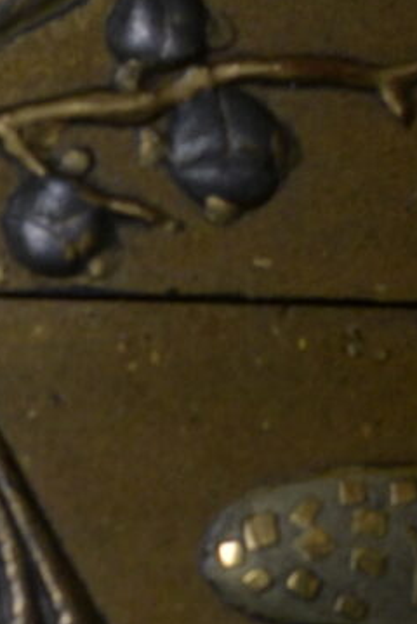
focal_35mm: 748
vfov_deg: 2.8
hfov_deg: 1.8
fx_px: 12971
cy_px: -37
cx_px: -56
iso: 1800
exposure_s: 1/125
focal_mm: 105
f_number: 10
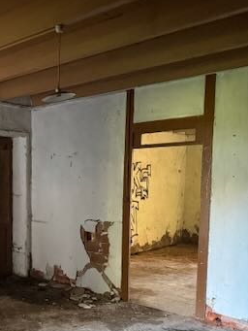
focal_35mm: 45
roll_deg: -0.8
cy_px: 221
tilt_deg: -2.9
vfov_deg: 41.5
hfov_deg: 30.5
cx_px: 15
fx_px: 430
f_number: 1.78
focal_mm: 6.76
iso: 1000
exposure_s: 1/40
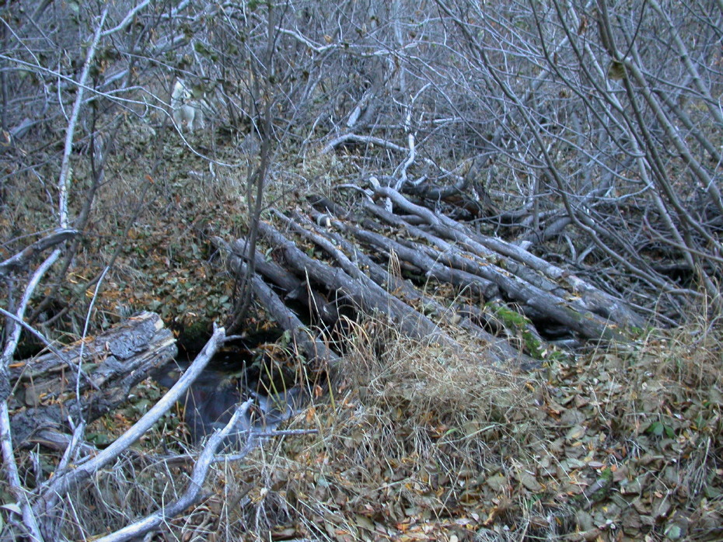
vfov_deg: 37.7
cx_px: 362
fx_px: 794
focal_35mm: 38
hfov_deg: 49.0
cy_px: 271
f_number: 2.6
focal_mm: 7.85
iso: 260
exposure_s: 1/4.2
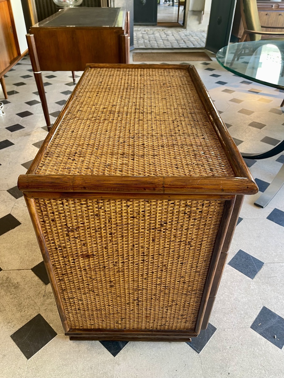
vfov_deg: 69.4
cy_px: 189
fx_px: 273
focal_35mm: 25
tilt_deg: -37.0
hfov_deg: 54.9
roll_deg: +0.3
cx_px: 142
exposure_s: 1/50
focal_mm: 5.1
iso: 80
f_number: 1.6
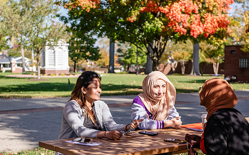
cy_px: 85
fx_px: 482
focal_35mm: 71
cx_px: 128
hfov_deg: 29.0
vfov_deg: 18.3
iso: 100
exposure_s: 1/640
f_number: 3.5
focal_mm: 56
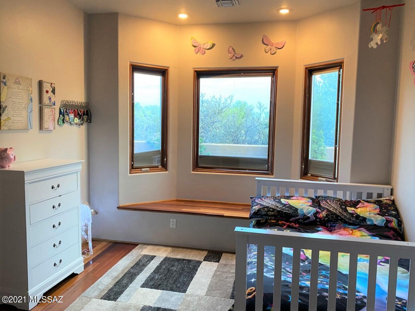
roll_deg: -2.1
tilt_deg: -5.3
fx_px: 312
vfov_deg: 53.1
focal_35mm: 26
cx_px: 208
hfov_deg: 67.3
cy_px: 156
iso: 200
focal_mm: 4.25
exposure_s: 1/60
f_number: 1.8
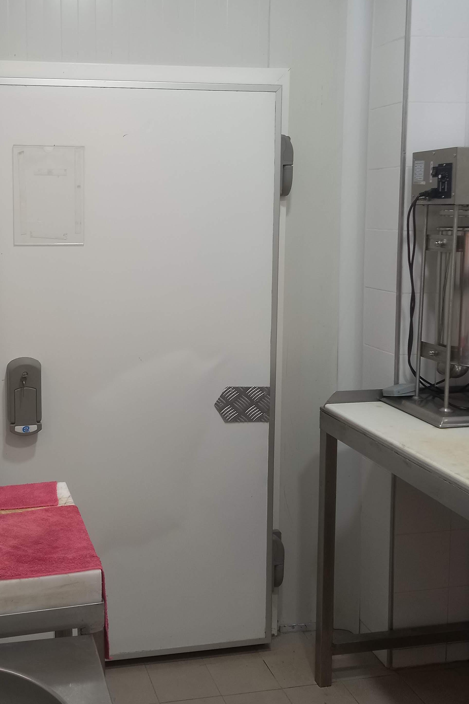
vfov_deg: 50.4
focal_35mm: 38
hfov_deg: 34.2
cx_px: 108
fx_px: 742
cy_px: 289
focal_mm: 4.6
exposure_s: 1/50
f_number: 2
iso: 160
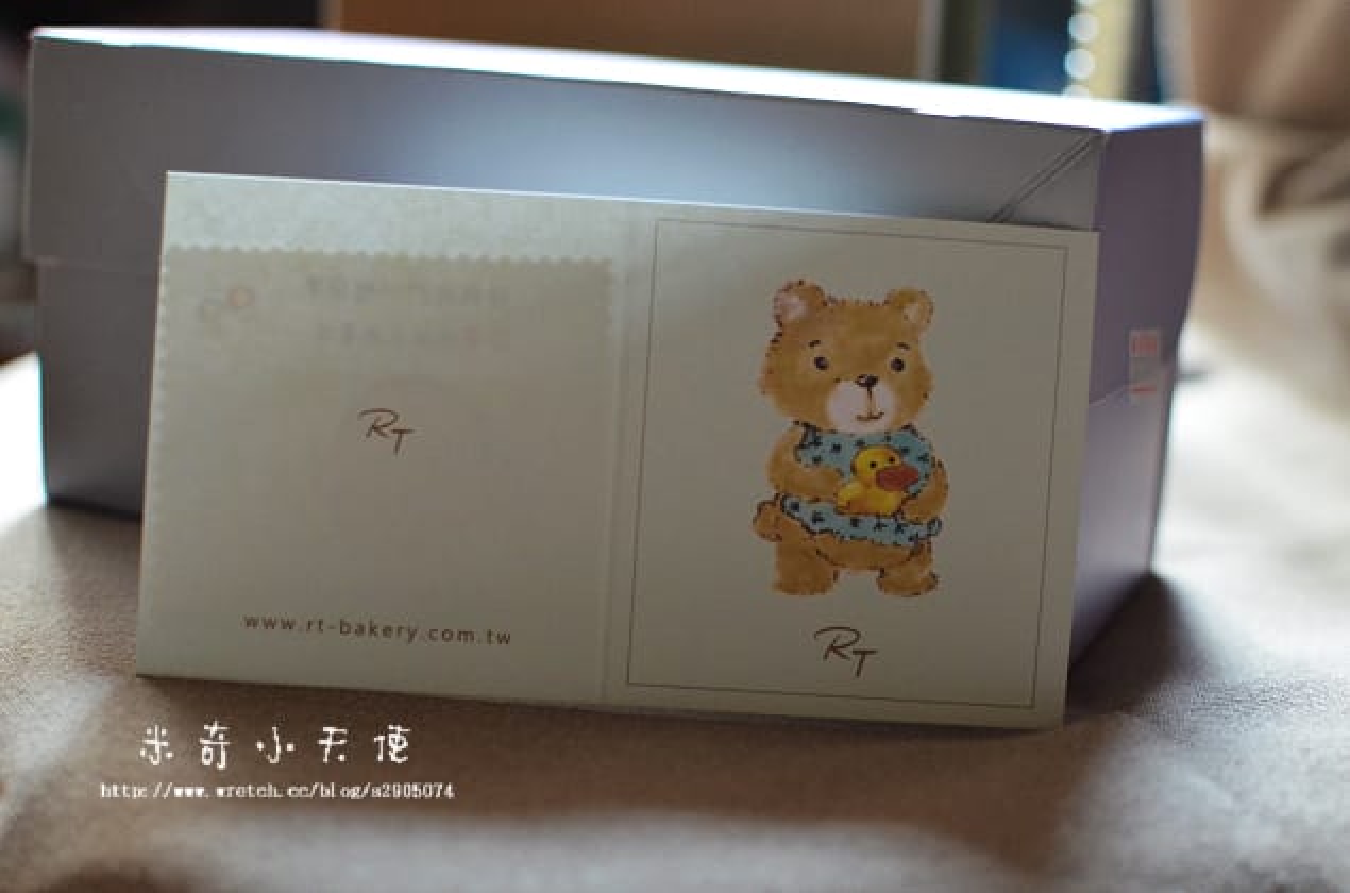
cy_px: 446
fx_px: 1964
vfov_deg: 25.6
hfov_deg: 37.9
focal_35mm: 52
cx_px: 675
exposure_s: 1/40
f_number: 3.2
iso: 1250
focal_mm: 35
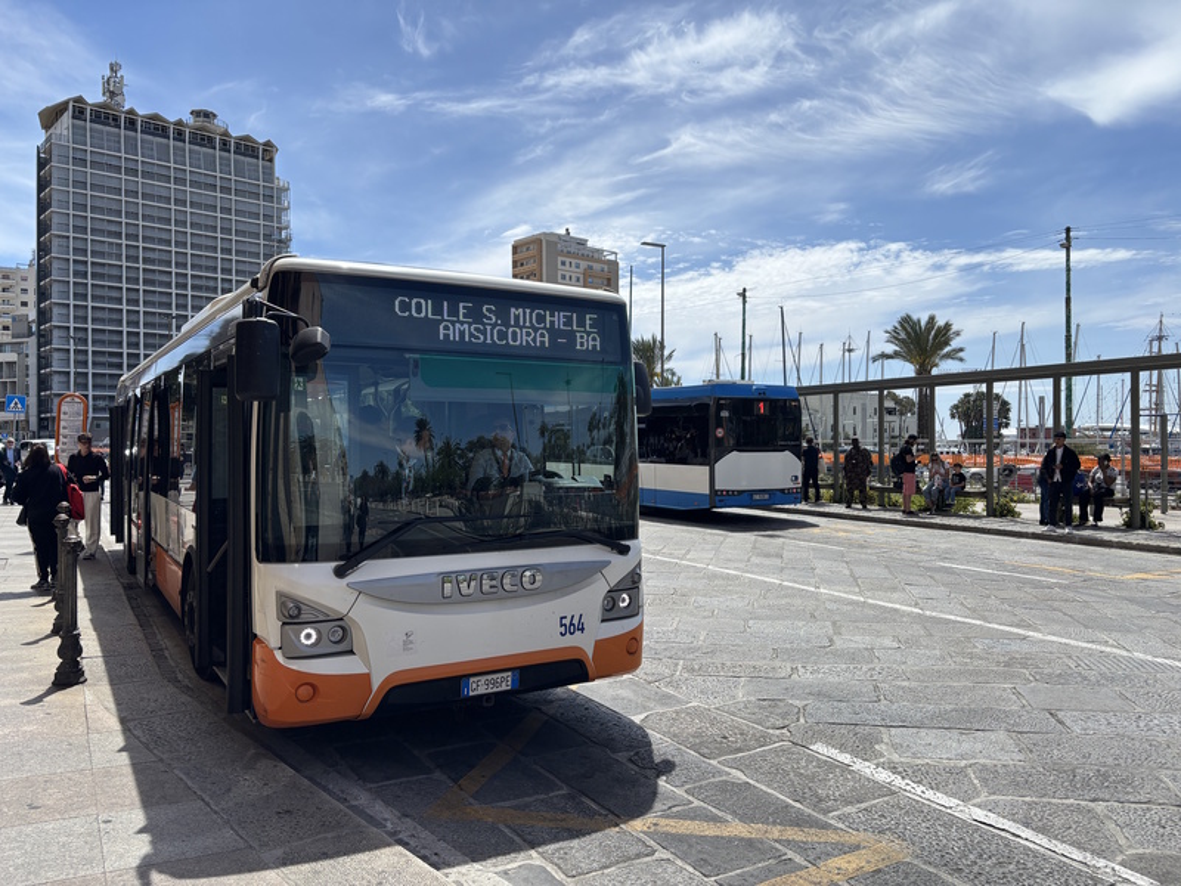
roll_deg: +0.5
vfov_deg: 53.1
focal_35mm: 26
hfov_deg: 67.3
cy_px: 443
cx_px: 590
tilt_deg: +0.7
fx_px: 887
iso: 50
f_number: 1.6
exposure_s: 1/4630
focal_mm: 5.96
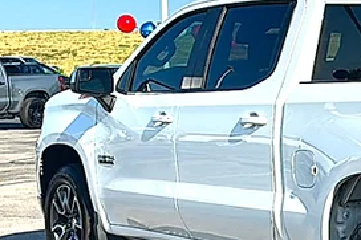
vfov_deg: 13.8
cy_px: 181
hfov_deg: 19.4
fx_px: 992
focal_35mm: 99
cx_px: 437
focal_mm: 6.86
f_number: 1.78
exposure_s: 1/6667
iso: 80
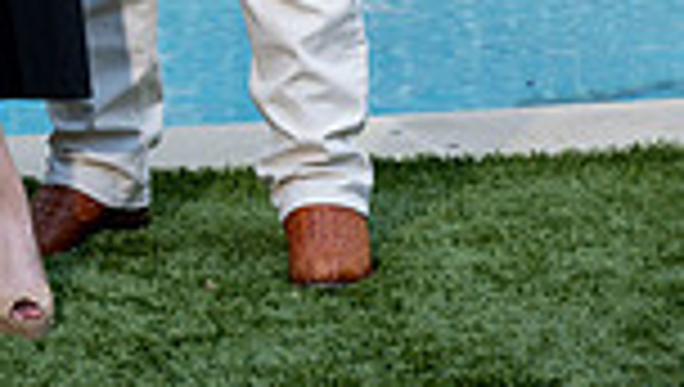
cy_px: -585
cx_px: 14
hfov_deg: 7.5
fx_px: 5176
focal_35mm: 285
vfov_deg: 4.2
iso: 400
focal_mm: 92
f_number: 5
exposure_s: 1/200
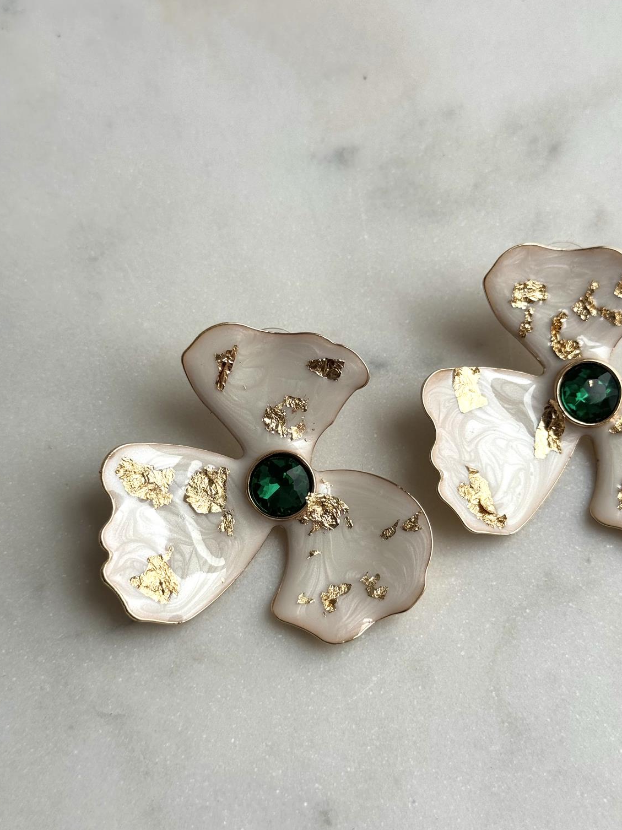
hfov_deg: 28.6
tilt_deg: -65.7
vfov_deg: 37.5
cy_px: 428
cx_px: 323
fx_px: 1222
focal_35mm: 51
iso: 64
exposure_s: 1/664
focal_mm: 6.86
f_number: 1.78
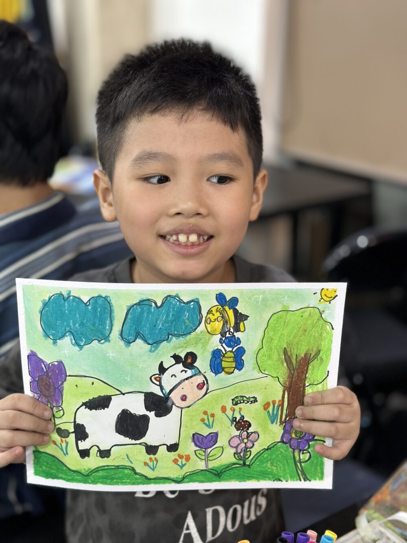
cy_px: 272
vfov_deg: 39.7
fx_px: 752
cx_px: 204
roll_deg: -1.7
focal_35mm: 48
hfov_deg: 30.3
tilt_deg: -20.6
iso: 100
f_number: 1.78
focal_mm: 6.86
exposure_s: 1/50
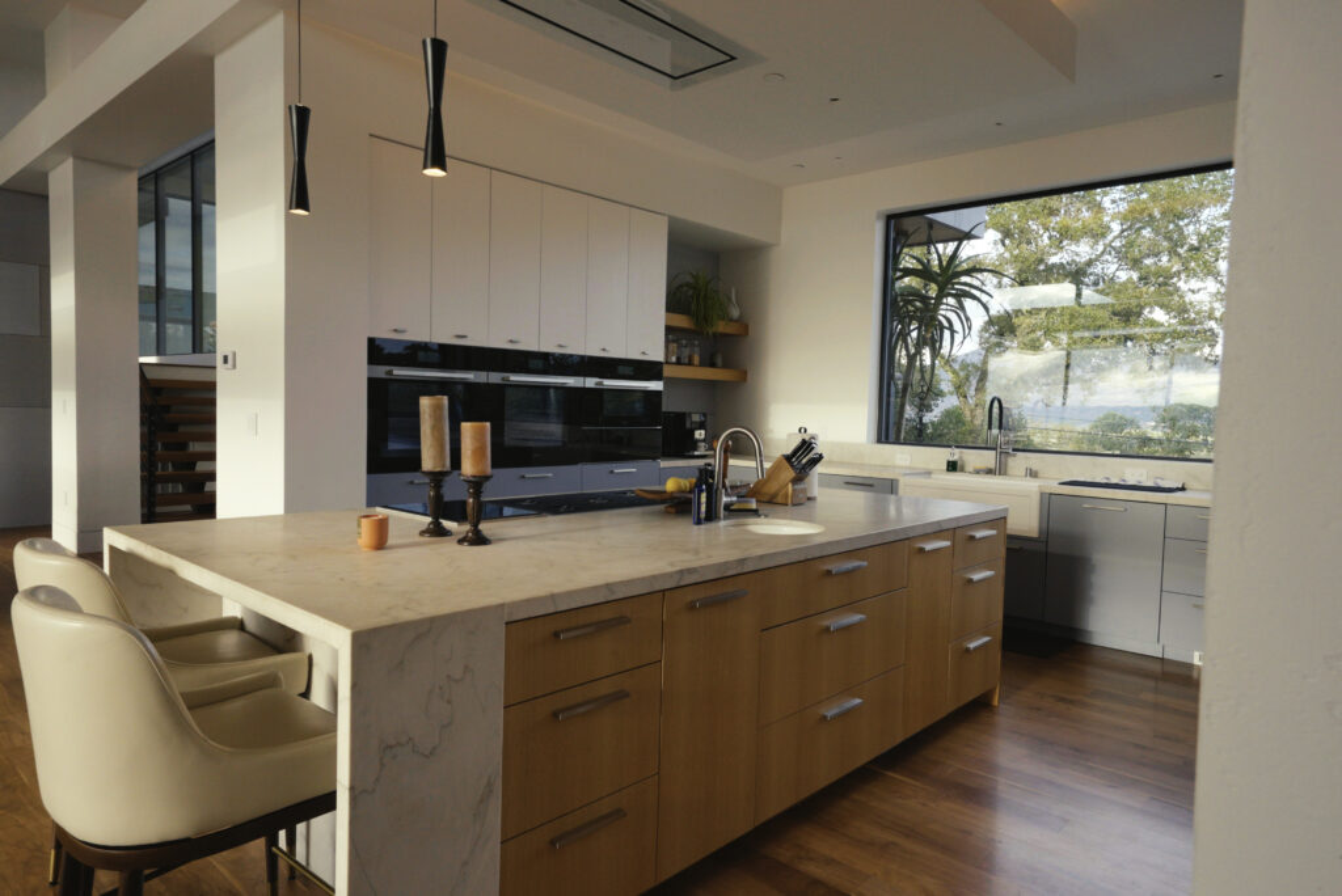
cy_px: 448
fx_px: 821
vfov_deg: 57.3
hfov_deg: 78.5
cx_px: 671
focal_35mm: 22
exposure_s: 1/30
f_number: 16
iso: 1600
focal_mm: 22
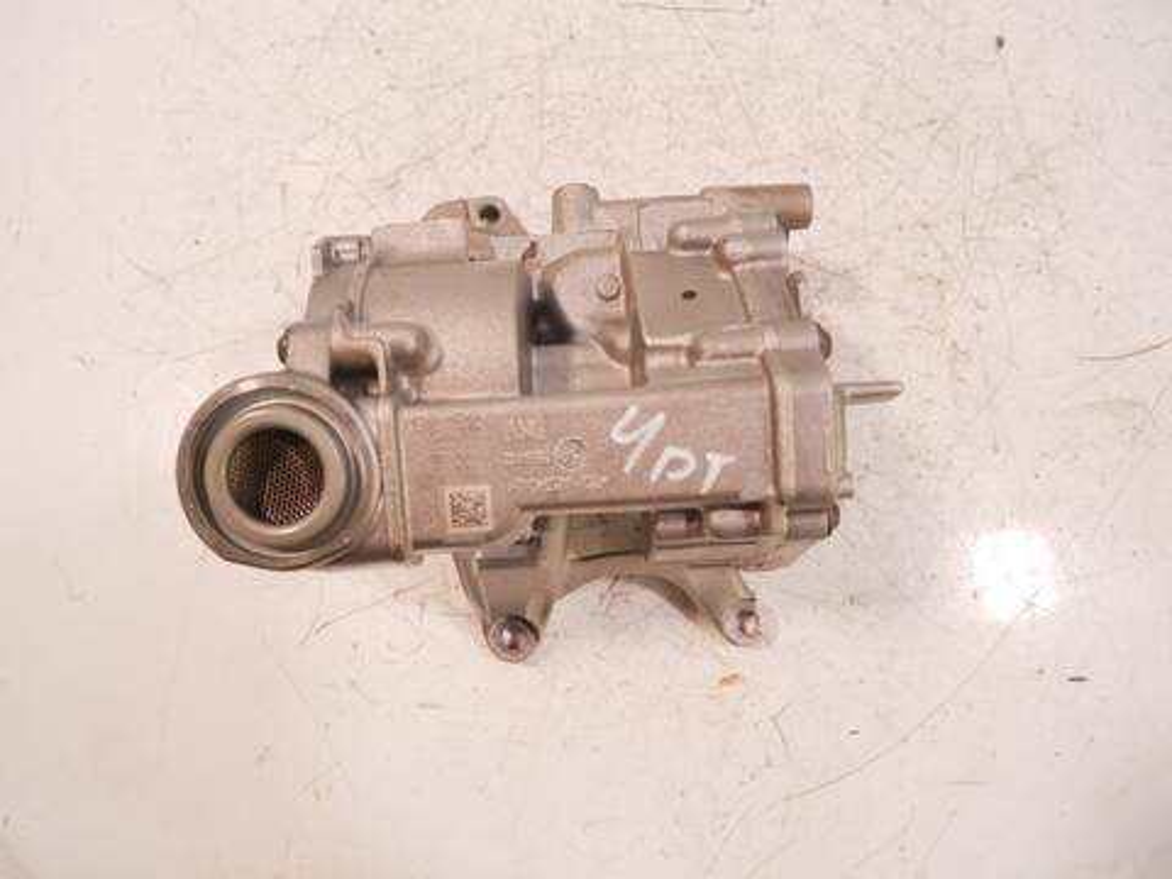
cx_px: 586
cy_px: 440
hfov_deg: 67.3
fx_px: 880
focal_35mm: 26
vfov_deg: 53.1
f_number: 3.5
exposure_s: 1/125
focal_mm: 13
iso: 1000
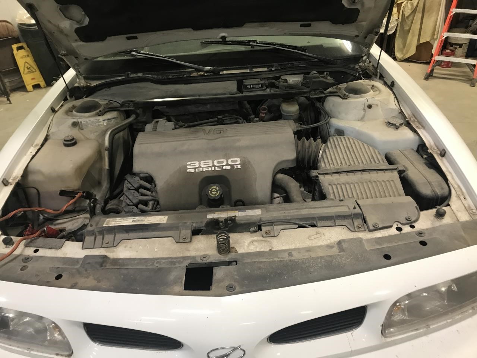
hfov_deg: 63.4
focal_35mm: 28
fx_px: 386
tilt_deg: -34.1
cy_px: 179
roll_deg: +5.6
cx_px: 238
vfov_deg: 49.7
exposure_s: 1/17
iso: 40
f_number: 1.8
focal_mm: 3.99
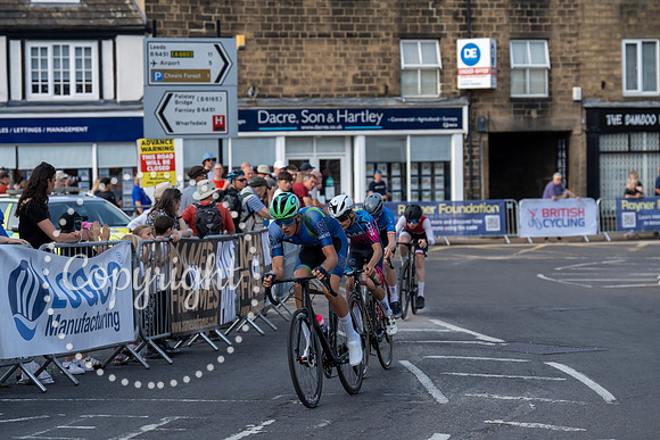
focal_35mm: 108
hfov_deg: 18.9
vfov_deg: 12.7
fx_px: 1980
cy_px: 220
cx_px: 330
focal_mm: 108
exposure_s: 1/1000
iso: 160
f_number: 4
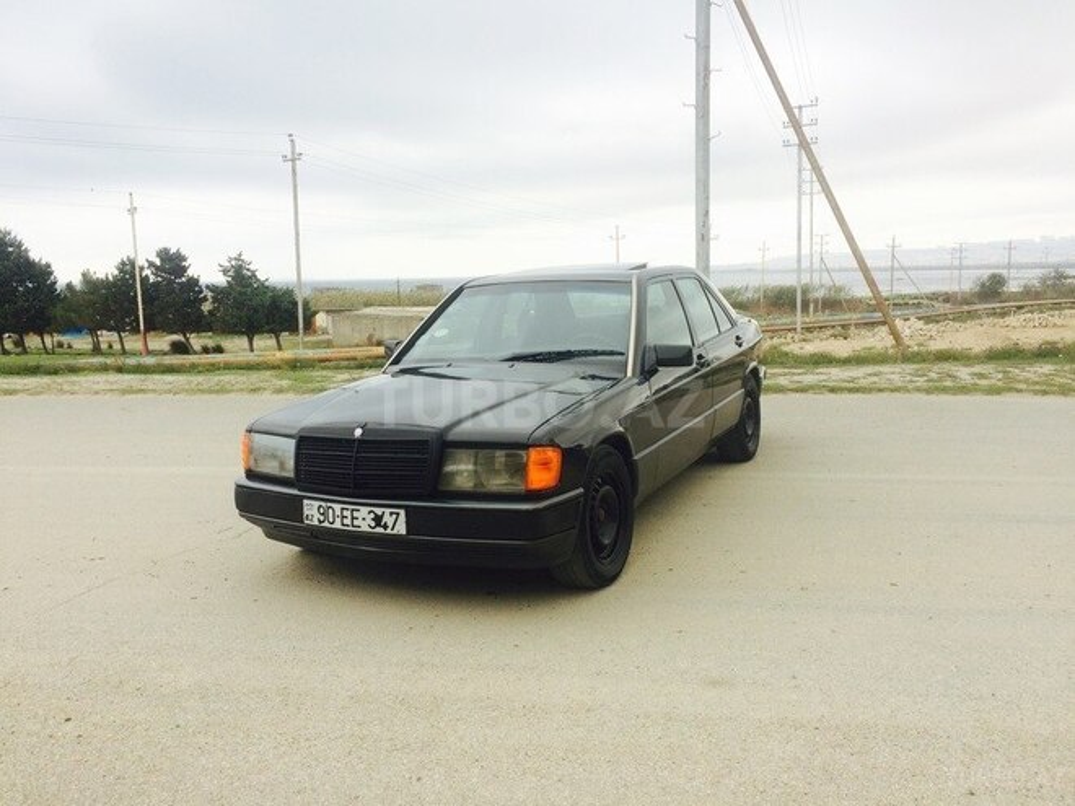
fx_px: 901
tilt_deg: -10.8
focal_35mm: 29
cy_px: 403
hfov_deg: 61.7
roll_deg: +1.1
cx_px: 538
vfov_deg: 48.2
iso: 32
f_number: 2.2
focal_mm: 4.15
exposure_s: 1/279
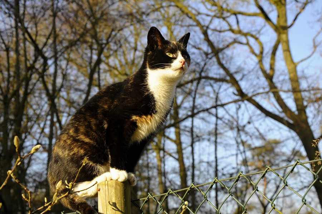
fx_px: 536
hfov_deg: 33.4
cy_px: 107
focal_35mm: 60
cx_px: 161
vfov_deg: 22.6
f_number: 8
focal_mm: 40
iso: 200
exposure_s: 1/250
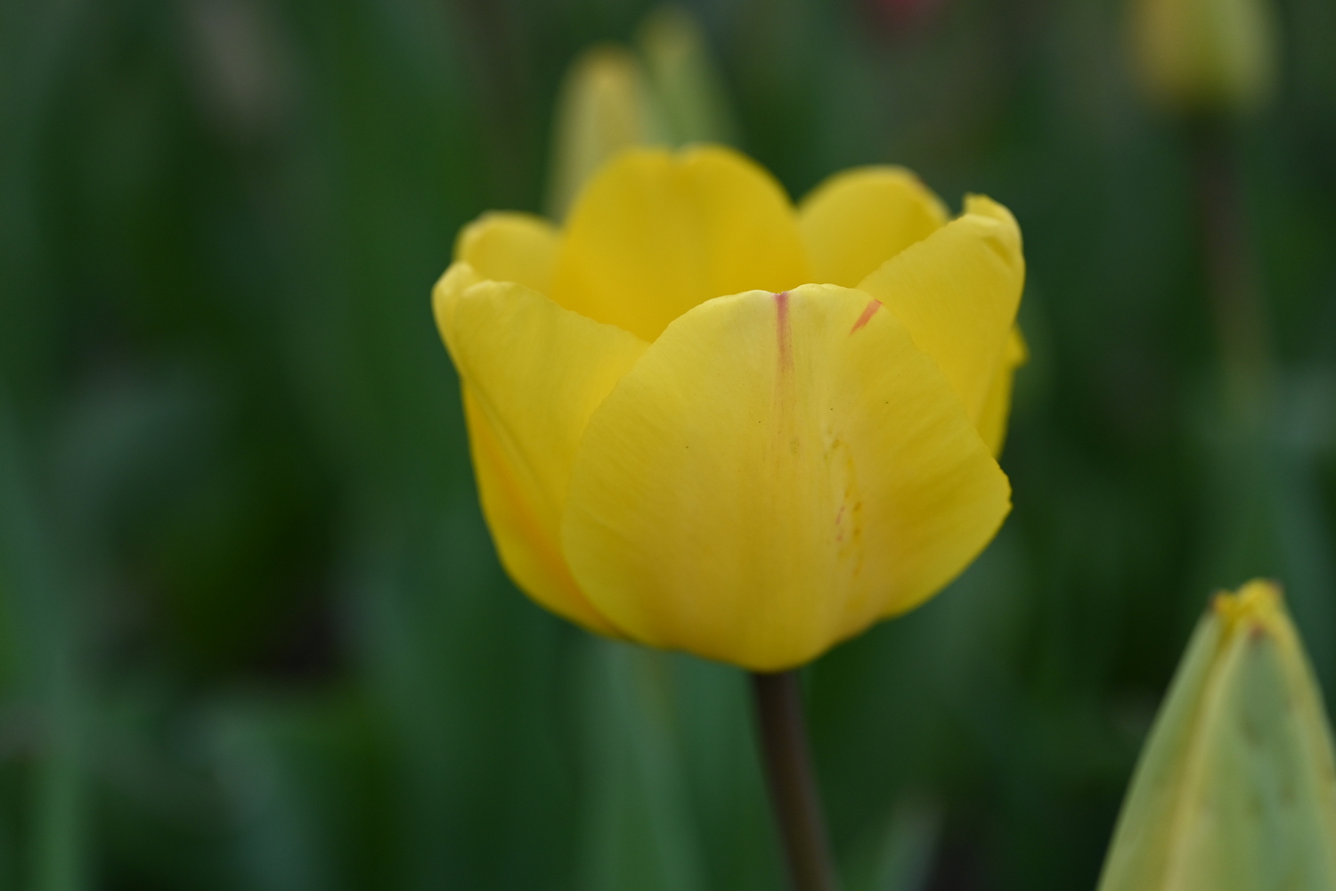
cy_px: 446
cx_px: 668
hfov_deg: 39.6
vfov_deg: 27.0
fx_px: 1855
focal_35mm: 50
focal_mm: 50
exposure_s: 1/6400
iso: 640
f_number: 4.5
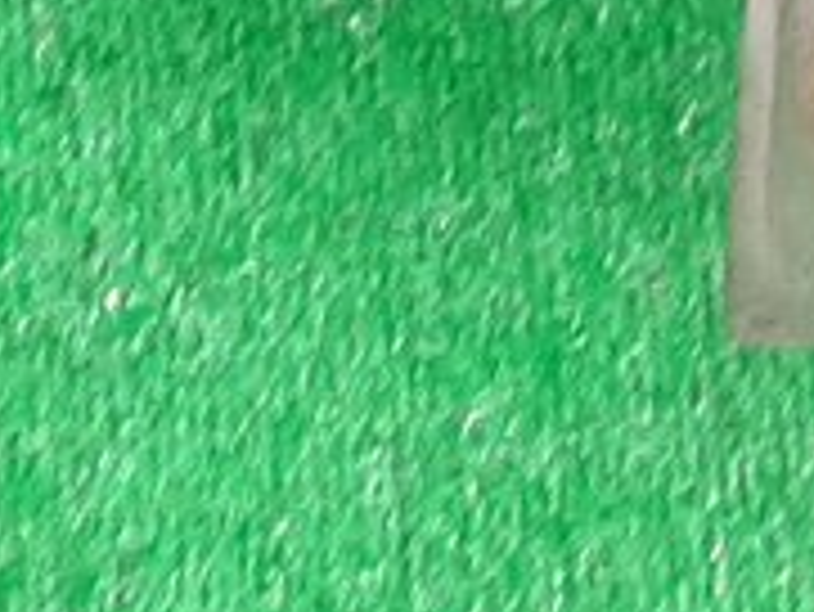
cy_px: -1714
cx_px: 1169
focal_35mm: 207
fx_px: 4871
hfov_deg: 9.3
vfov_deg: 6.1
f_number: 1.7
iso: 156
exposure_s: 1/50
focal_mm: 3.93
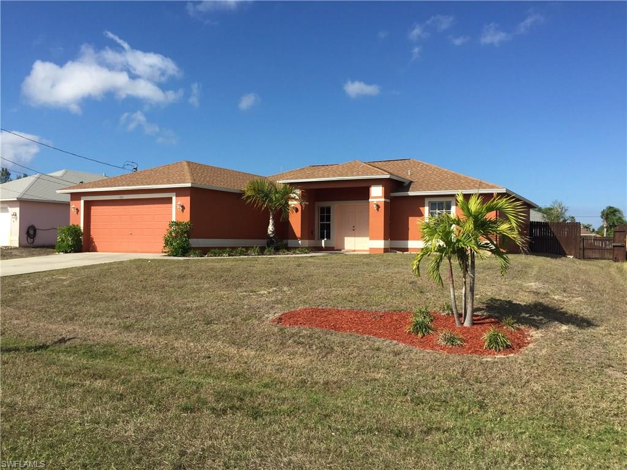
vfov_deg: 48.2
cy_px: 235
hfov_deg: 61.7
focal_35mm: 29
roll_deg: -1.9
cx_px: 314
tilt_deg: +0.0
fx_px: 525
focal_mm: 4.15
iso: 32
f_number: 2.2
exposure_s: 1/2326
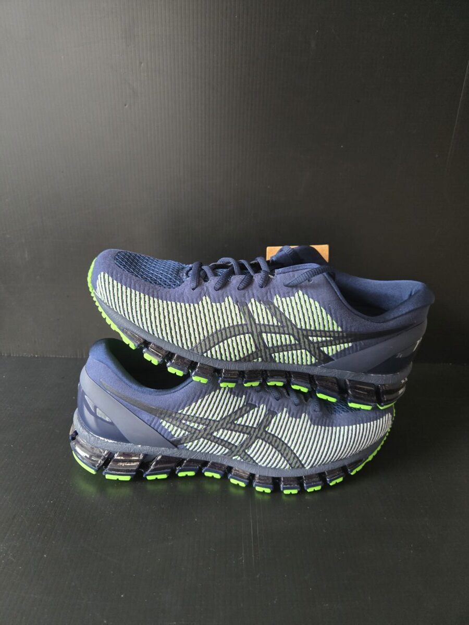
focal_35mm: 23
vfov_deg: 73.9
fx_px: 415
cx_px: 234
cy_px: 312
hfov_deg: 58.9
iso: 640
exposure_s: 1/60
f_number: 1.8
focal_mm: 5.4
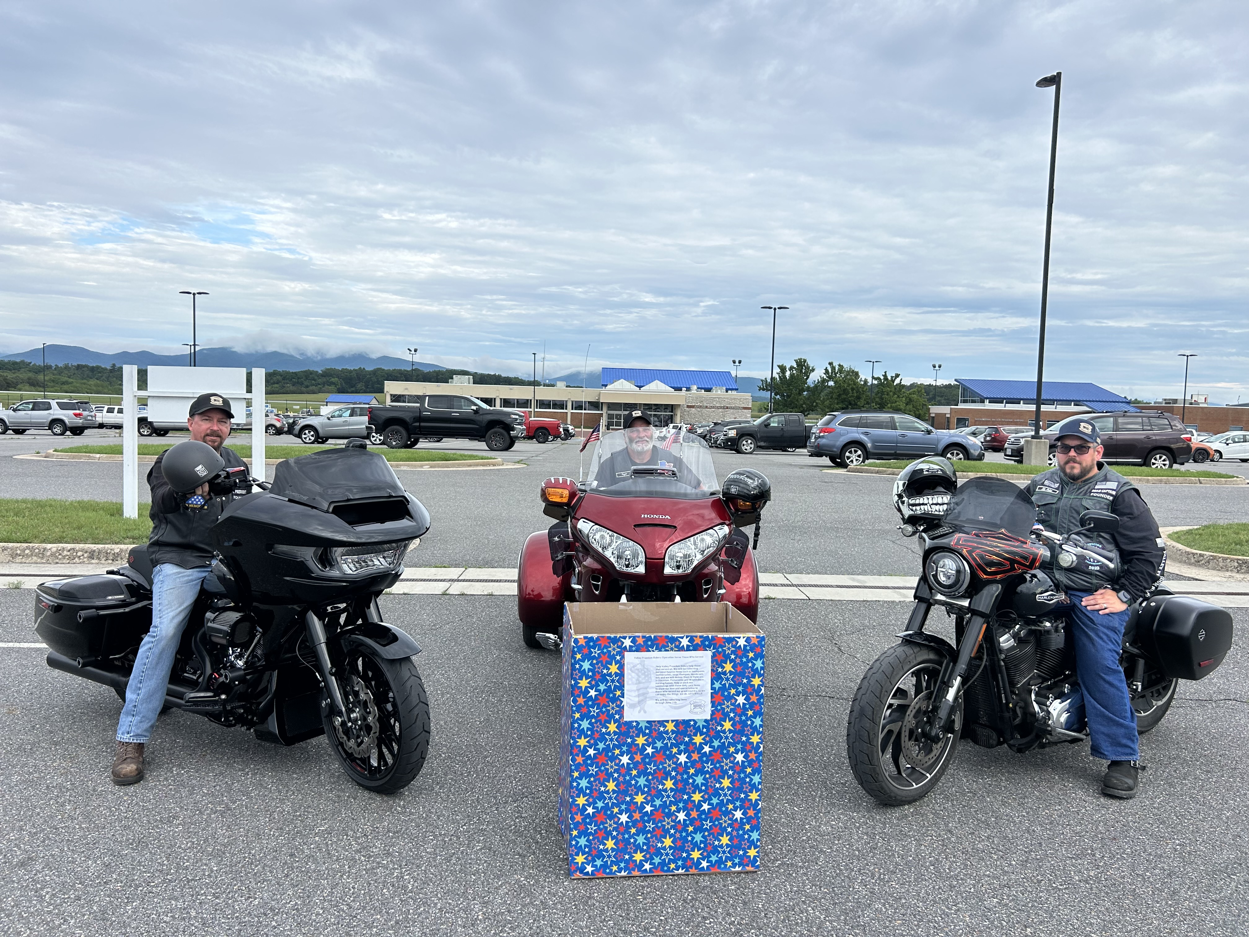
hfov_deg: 67.3
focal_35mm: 26
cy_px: 468
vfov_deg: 53.1
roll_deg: -1.9
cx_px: 624
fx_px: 938
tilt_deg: -4.2
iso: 50
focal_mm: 5.7
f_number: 1.5
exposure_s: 1/2083
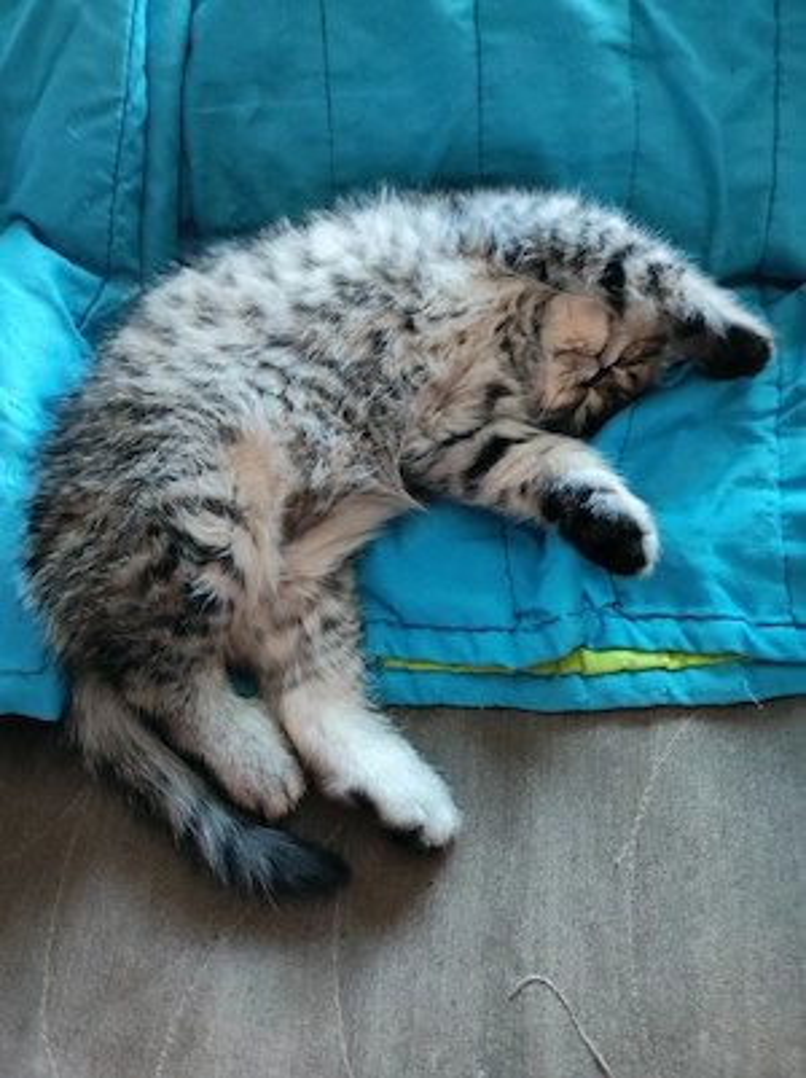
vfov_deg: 69.4
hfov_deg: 54.8
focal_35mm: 25
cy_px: 539
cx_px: 403
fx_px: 777
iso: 2672
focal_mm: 4.7
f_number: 1.79
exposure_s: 1/17
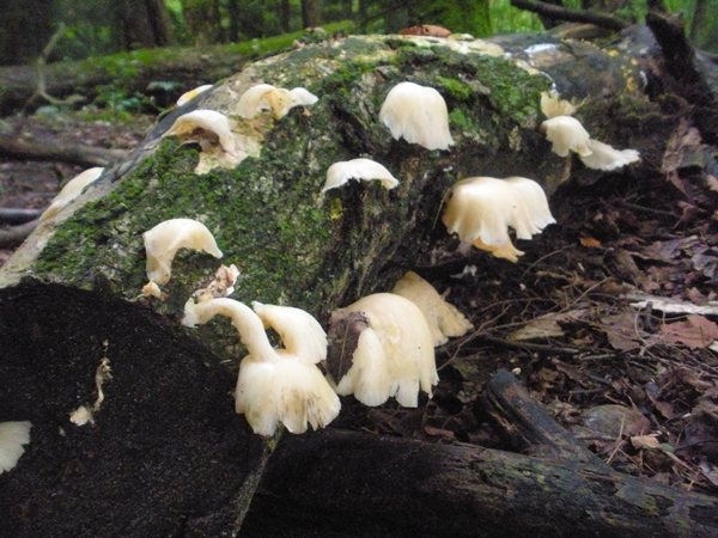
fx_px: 747
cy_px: 269
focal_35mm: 36
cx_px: 359
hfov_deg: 51.4
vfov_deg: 39.7
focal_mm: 6.3
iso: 1600
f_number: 3.5
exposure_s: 1/78
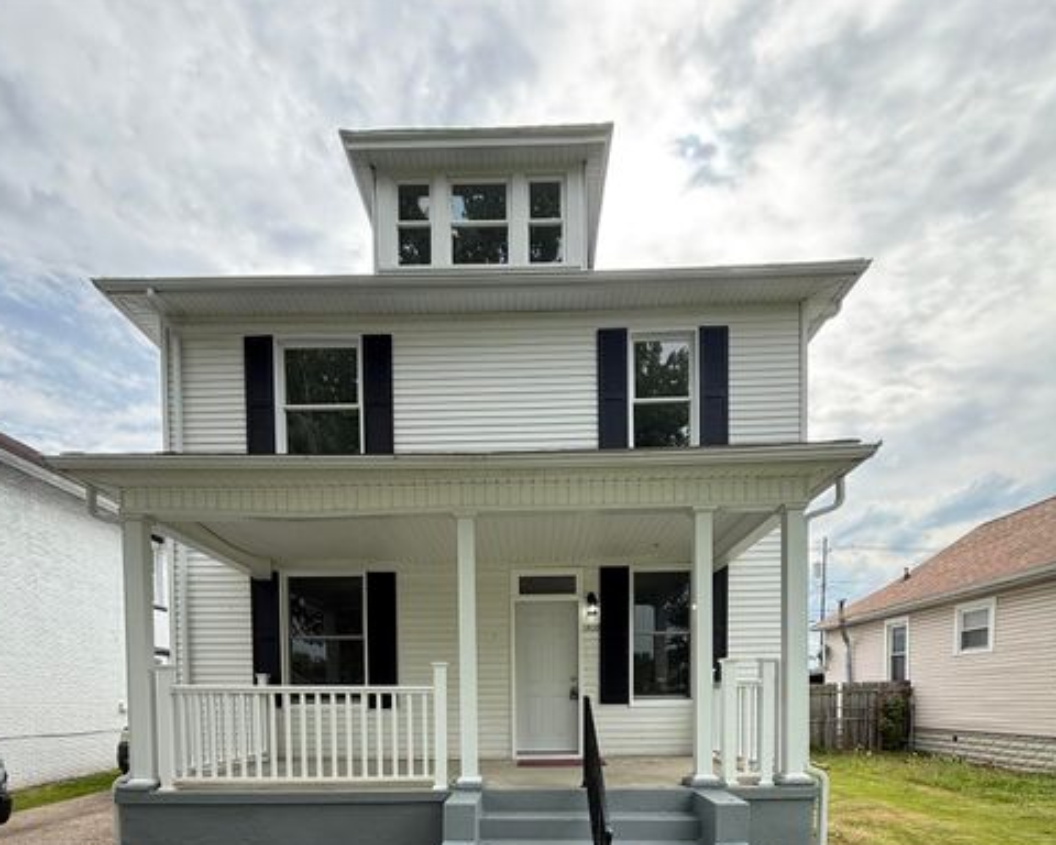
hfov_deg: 83.3
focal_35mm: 19
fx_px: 594
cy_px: 727
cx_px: 521
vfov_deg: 62.0
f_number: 2.2
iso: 50
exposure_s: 1/455
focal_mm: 2.22
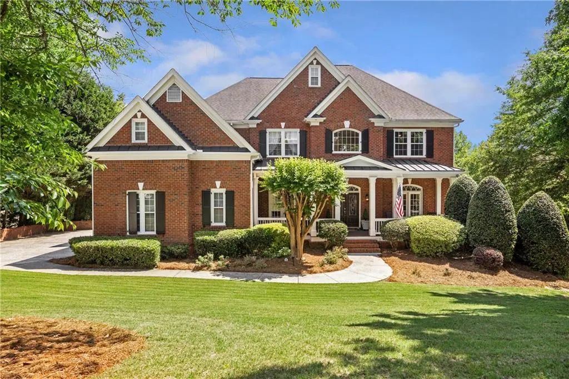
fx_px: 348
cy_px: 190
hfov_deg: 78.6
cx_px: 284
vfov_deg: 57.2
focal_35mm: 22
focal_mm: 22
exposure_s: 1/400
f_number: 9
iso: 400
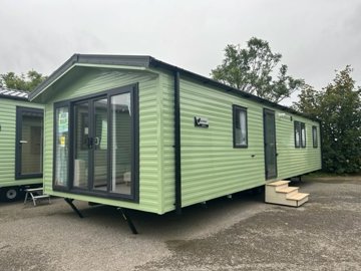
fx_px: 271
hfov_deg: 67.3
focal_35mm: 26
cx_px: 180
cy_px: 136
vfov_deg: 53.1
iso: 50
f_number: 1.5
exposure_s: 1/482
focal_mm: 5.7
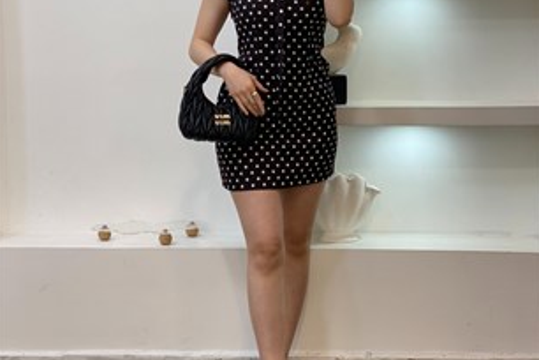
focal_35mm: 73
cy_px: 149
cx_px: 270
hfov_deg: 27.7
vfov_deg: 18.7
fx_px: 1093
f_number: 2
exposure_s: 1/100
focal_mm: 6
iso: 80
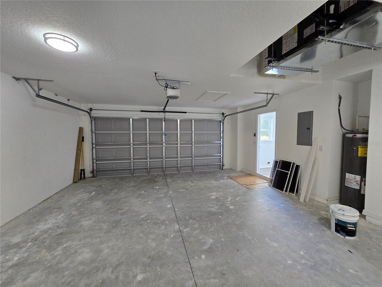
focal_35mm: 13
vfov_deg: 89.9
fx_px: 143
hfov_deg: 106.2
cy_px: 144
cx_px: 191
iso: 200
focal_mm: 2.2
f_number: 2.2
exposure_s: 1/60
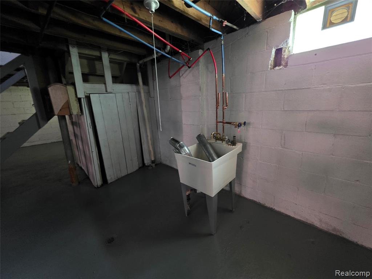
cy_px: 140
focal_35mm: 13
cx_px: 186
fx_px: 140
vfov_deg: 89.9
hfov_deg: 106.2
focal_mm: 2.2
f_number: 1.9
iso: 1000
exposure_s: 1/30
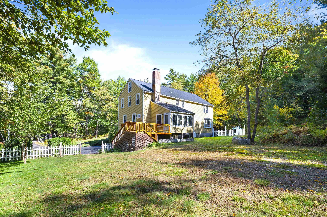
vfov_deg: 70.3
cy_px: 108
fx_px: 154
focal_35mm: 17
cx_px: 164
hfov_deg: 93.3
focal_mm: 17
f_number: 7.1
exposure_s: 1/10
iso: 250
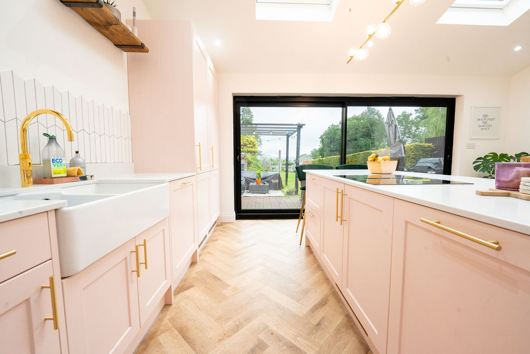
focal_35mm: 14
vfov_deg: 80.9
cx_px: 265
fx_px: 207
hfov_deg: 103.9
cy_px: 177
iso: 1600
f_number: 10
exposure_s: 1/100
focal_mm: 14
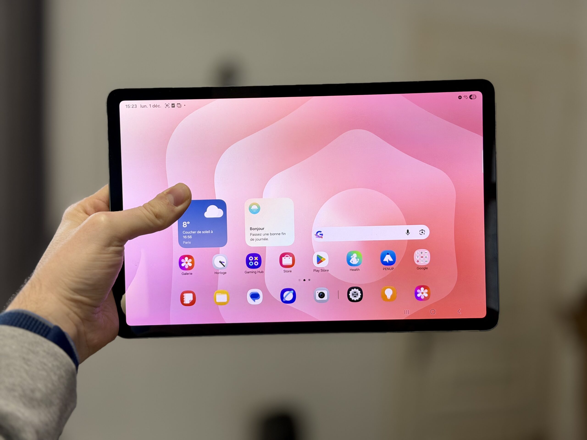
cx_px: 294
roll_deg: -2.8
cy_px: 220
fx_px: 814
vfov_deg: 30.3
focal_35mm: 48
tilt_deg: -3.1
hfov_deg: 39.7
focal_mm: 6.76
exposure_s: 1/66
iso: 100
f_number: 1.78
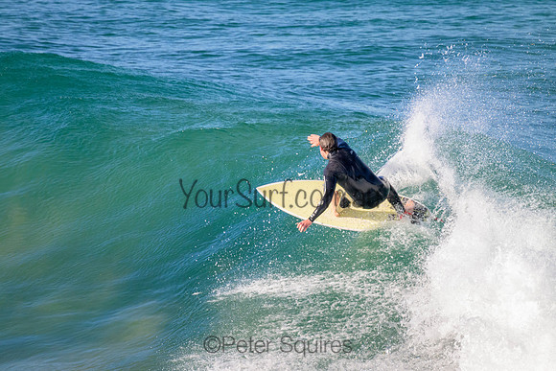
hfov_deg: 2.6
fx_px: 12358
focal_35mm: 800
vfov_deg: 1.7
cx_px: 278
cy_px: 186
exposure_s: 1/2000
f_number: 11
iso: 3200
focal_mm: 800
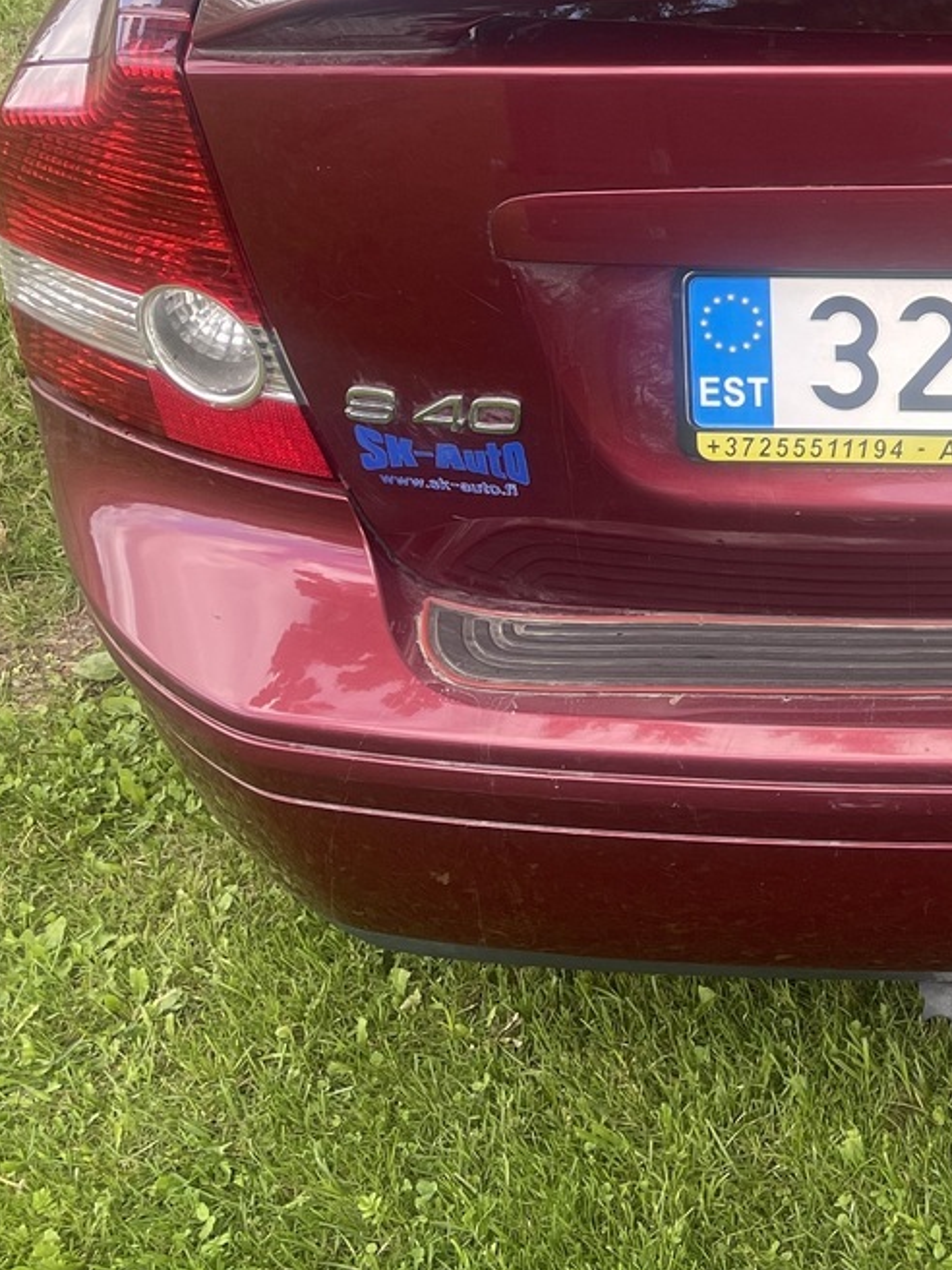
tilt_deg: -28.2
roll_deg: -0.8
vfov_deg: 30.5
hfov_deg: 22.5
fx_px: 2237
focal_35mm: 61
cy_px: 166
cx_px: 1076
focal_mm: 5.1
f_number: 1.6
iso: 32
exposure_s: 1/330
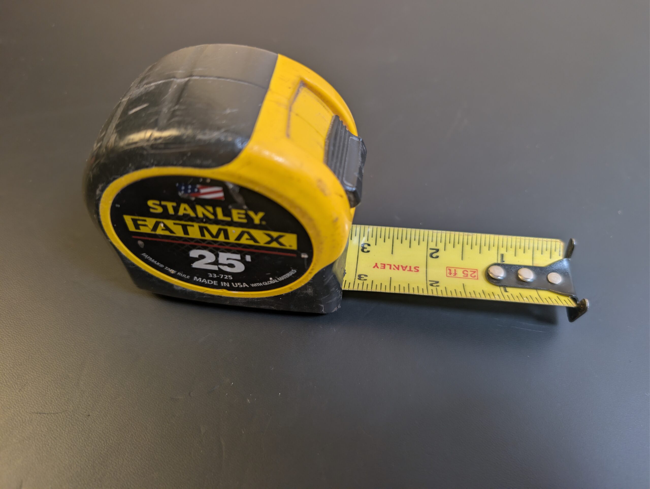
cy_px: 244
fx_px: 451
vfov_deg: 56.9
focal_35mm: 24
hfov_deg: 71.5
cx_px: 325
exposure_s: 1/67.3
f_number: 1.68
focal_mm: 6.9
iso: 88
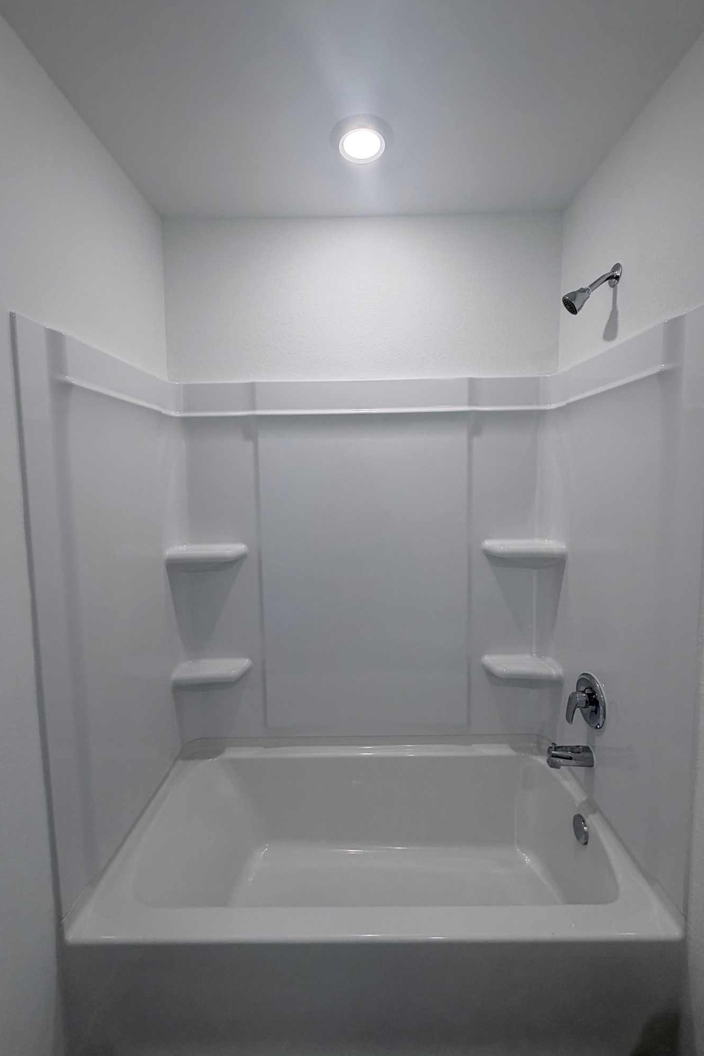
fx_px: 440
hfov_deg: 77.3
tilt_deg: -3.8
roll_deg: +1.2
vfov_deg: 100.4
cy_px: 517
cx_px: 356
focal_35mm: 15
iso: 125
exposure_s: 1/121
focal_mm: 2.22
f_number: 2.2
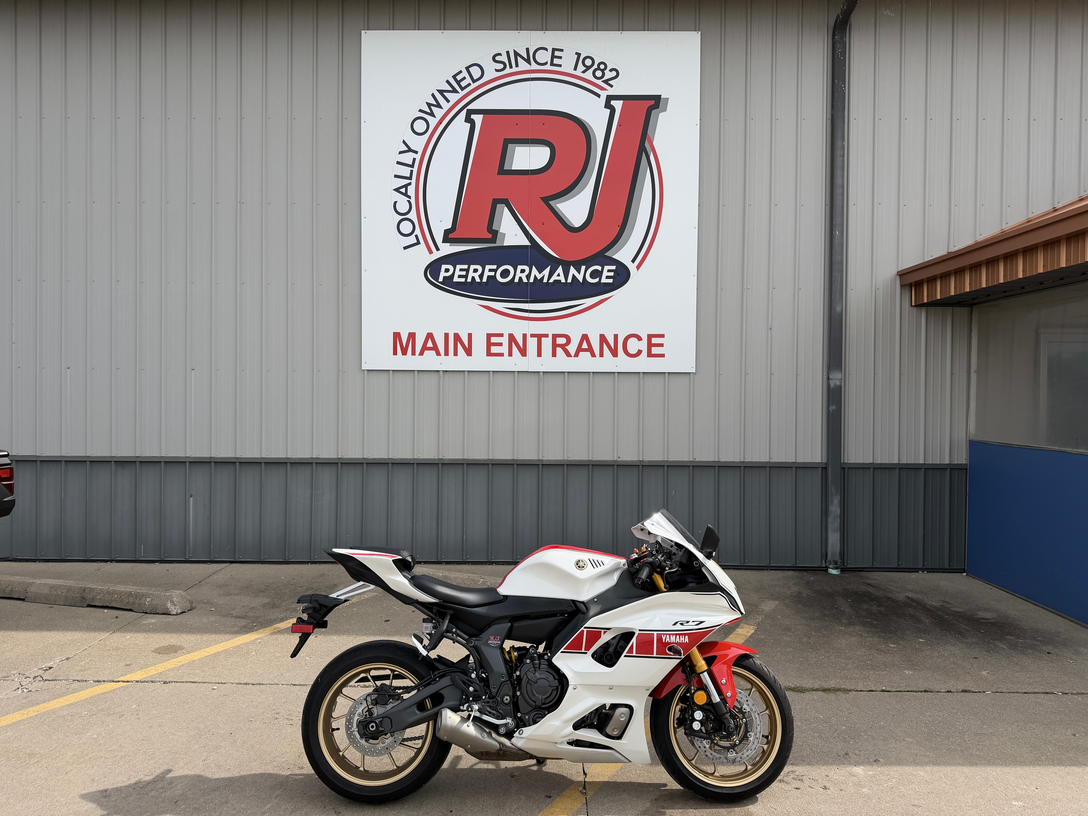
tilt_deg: -1.6
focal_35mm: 24
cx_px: 544
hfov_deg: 71.6
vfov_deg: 56.8
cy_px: 408
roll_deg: +0.3
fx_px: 754
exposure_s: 1/3953
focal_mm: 6.76
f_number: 1.78
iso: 80
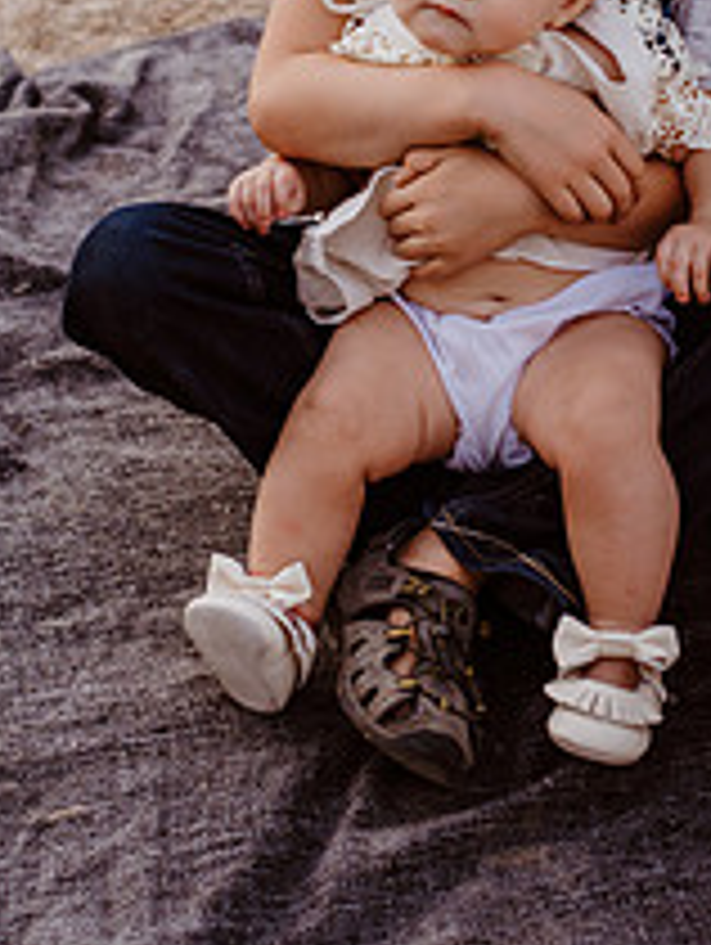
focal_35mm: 103
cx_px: 616
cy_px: 194
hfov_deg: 14.3
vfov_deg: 18.9
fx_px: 2815
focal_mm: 50
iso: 320
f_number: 3.2
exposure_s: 1/100
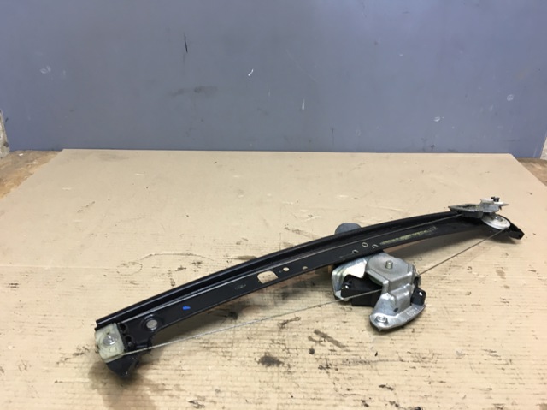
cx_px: 274
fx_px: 458
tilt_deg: -23.9
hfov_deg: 61.7
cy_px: 205
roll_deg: -1.2
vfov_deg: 48.2
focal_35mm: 29
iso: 64
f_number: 2.2
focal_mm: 4.15
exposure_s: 1/33
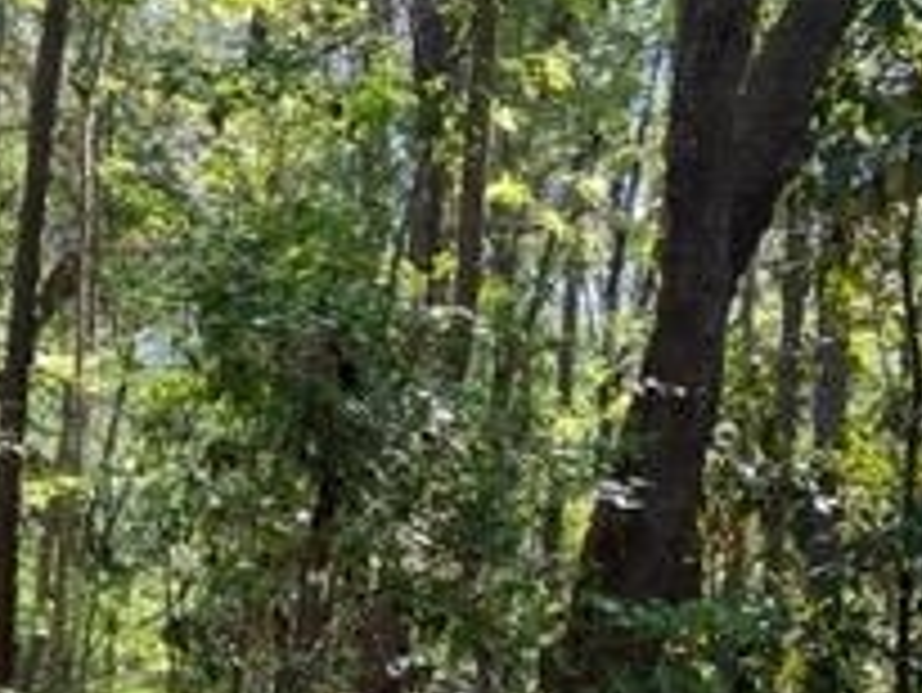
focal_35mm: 81
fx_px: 2159
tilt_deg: +6.9
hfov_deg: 24.1
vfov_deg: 18.2
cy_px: 454
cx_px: 409
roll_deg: -3.4
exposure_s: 1/261
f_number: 1.5
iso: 50
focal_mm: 5.7
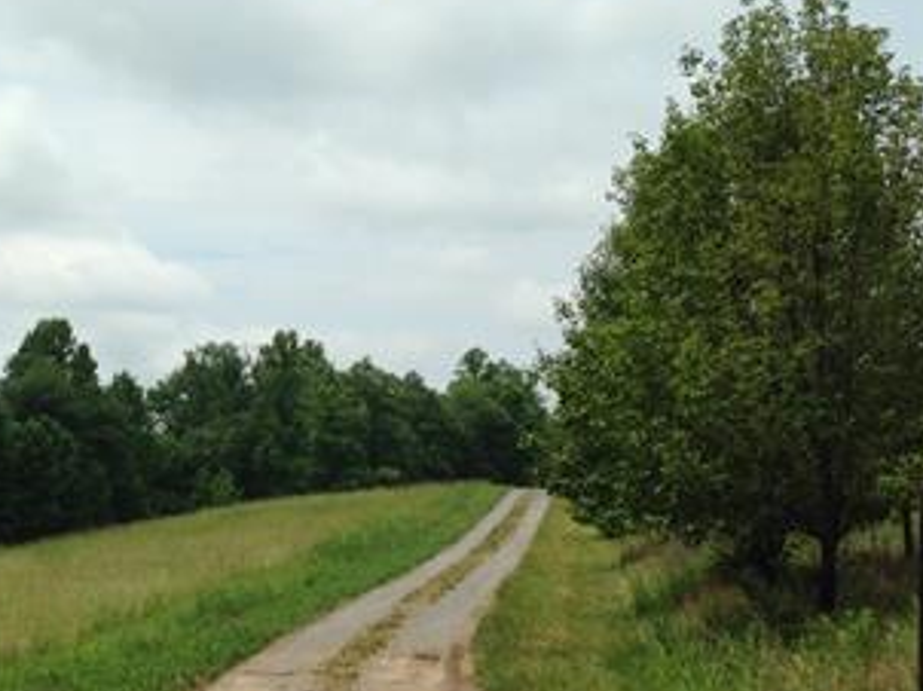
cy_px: 544
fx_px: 1865
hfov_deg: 27.6
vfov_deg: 20.8
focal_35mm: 70
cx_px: 293
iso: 50
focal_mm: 4.12
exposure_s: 1/2169
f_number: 2.4
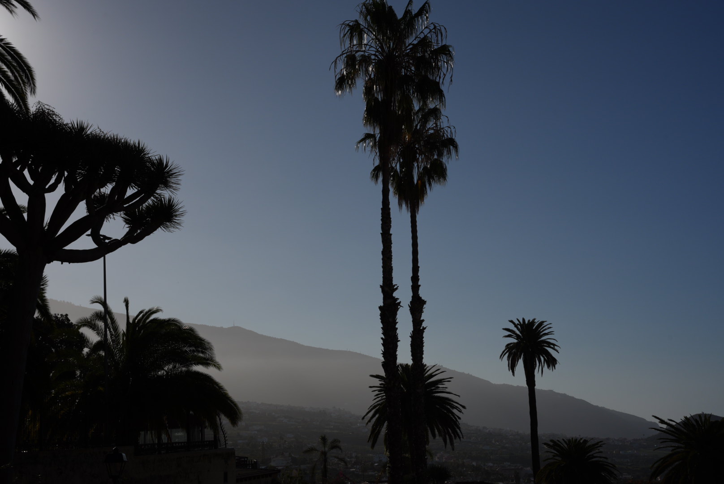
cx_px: 362
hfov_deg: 37.2
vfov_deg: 25.3
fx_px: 1077
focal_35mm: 54
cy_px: 242
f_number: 11
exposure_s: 1/4000
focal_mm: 53.5
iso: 320
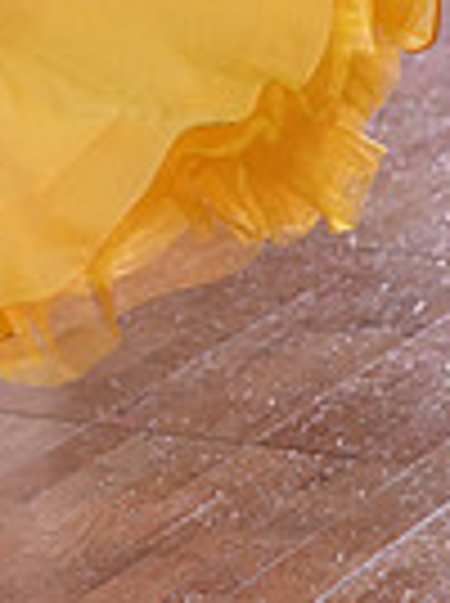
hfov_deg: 4.5
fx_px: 5738
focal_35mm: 330
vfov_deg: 6.0
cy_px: -297
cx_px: -313
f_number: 2.8
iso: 1000
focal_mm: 79
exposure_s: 1/500
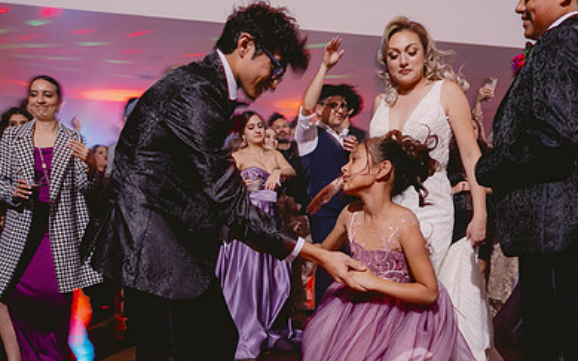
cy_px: 264
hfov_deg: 51.3
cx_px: 343
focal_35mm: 38
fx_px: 599
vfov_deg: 33.0
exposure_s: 1/25
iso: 500
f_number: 3.5
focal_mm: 25
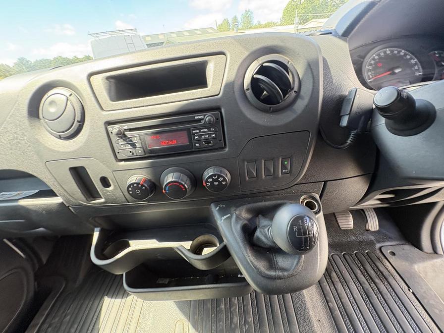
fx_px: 180
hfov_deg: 102.1
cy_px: 166
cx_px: 222
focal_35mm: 14
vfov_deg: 85.7
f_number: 2.2
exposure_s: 1/72
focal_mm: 2.22
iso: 200
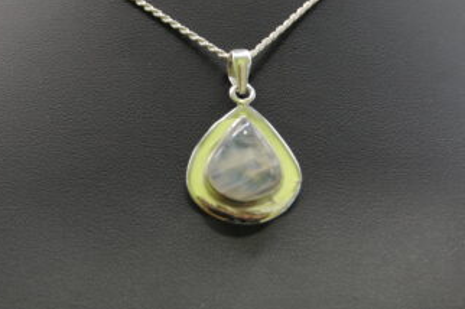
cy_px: 118
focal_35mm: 103
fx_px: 1324
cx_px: 199
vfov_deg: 13.3
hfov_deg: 19.9
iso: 800
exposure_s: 1/8
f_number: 5.6
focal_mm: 55
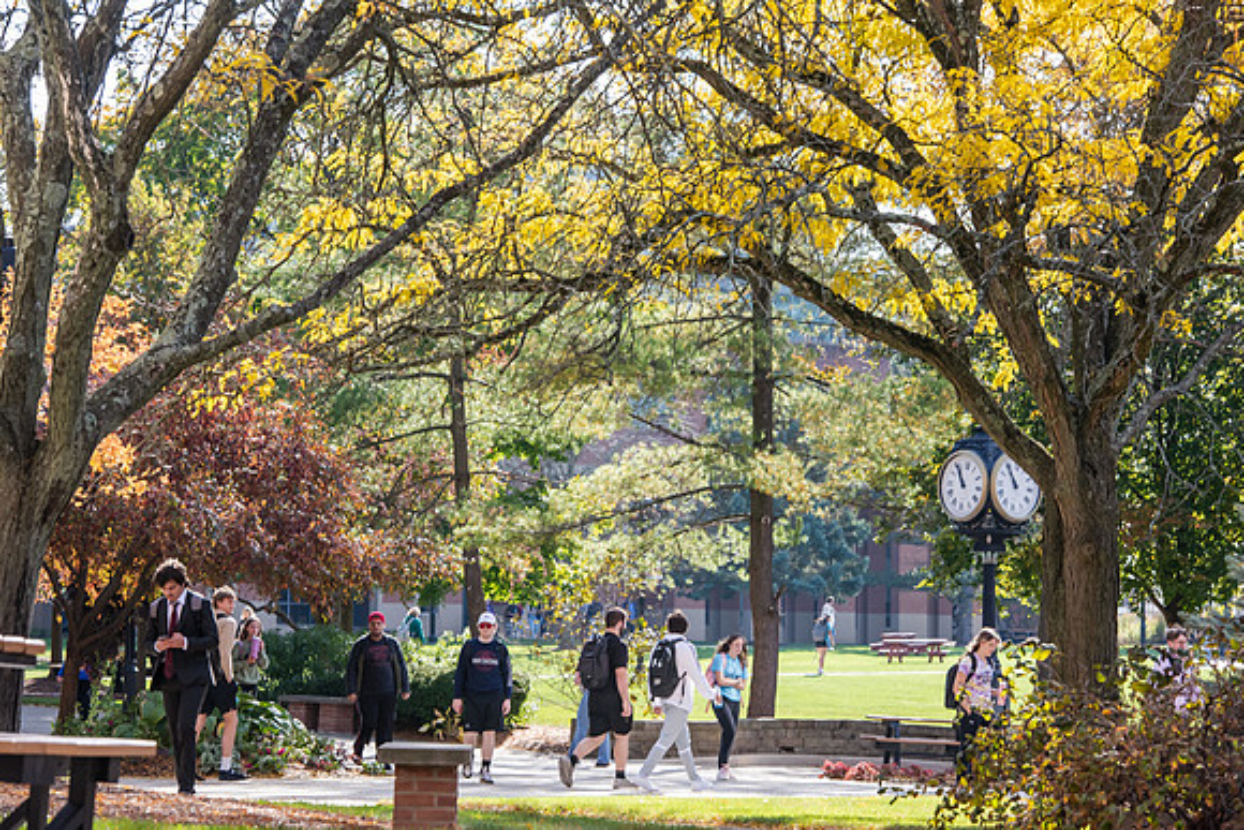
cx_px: 622
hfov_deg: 16.8
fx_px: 4217
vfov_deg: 11.2
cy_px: 415
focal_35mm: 122
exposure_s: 1/250
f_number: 8
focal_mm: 122
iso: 400
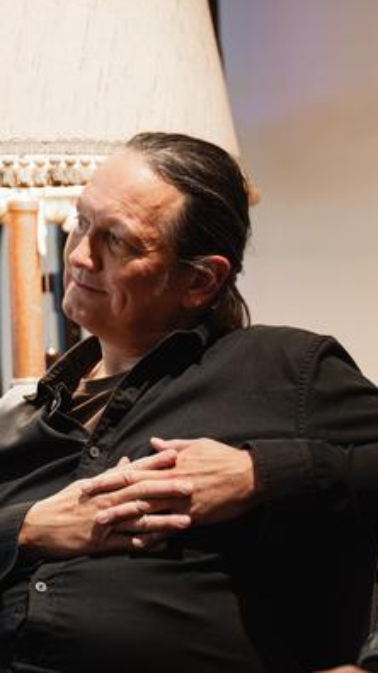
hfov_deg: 8.2
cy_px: 334
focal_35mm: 148
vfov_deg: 14.5
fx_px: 2639
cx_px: 283
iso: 3200
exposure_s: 1/125
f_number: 2.8
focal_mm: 92
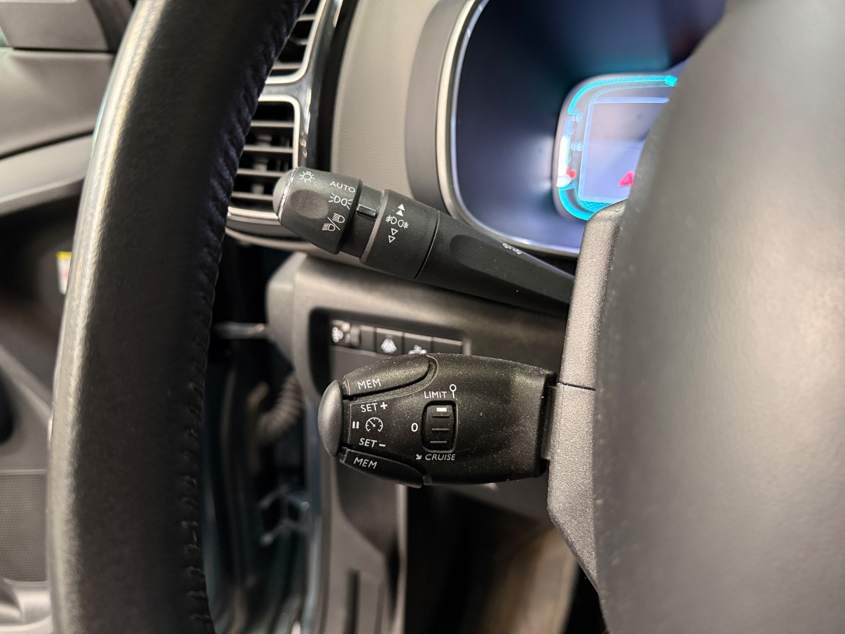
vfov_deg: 56.8
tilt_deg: -22.9
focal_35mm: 24
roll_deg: +2.1
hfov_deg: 71.6
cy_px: 317
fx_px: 586
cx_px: 422
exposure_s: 1/33
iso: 800
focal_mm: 6.76
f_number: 1.78
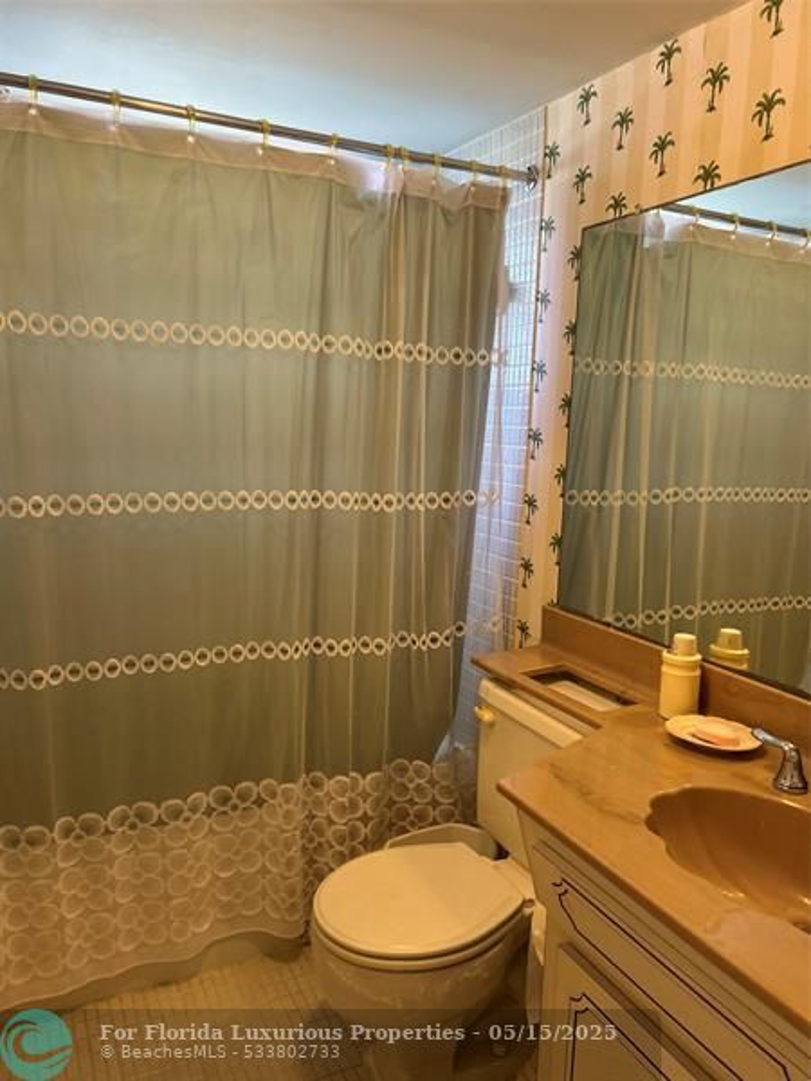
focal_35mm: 26
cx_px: 406
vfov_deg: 67.3
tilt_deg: -9.1
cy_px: 540
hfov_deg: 53.1
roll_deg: -1.4
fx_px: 812
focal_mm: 5.7
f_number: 1.5
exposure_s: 1/120
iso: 100
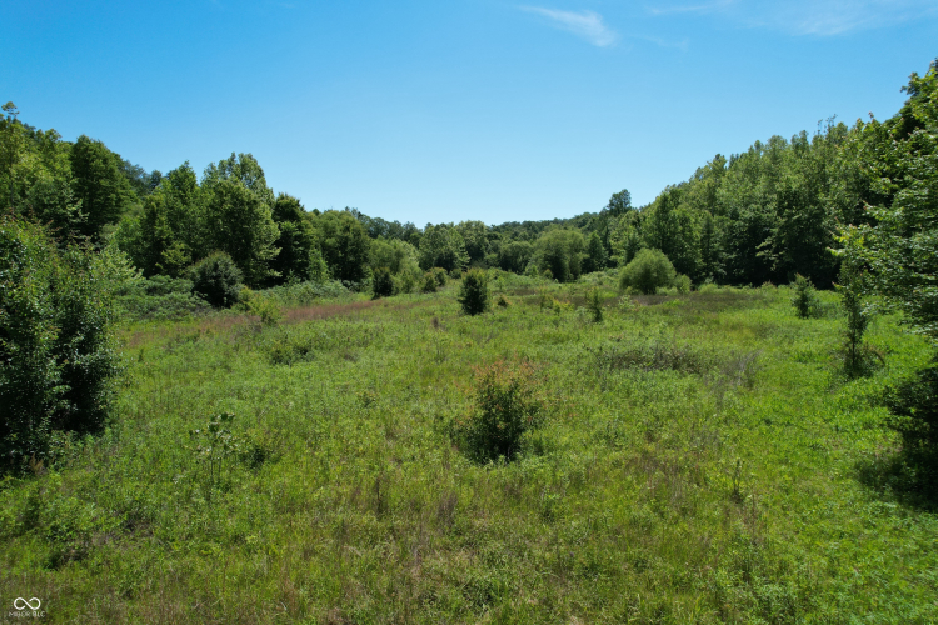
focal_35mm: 22
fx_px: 573
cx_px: 469
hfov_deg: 78.6
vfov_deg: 57.2
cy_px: 312
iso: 100
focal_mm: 8.38
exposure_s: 1/1600
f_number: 2.8
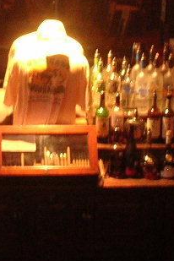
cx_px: 49
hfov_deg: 10.5
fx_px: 950
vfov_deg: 15.5
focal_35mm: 131
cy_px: 43
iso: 290
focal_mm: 5.8
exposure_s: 1/2.4
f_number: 2.8
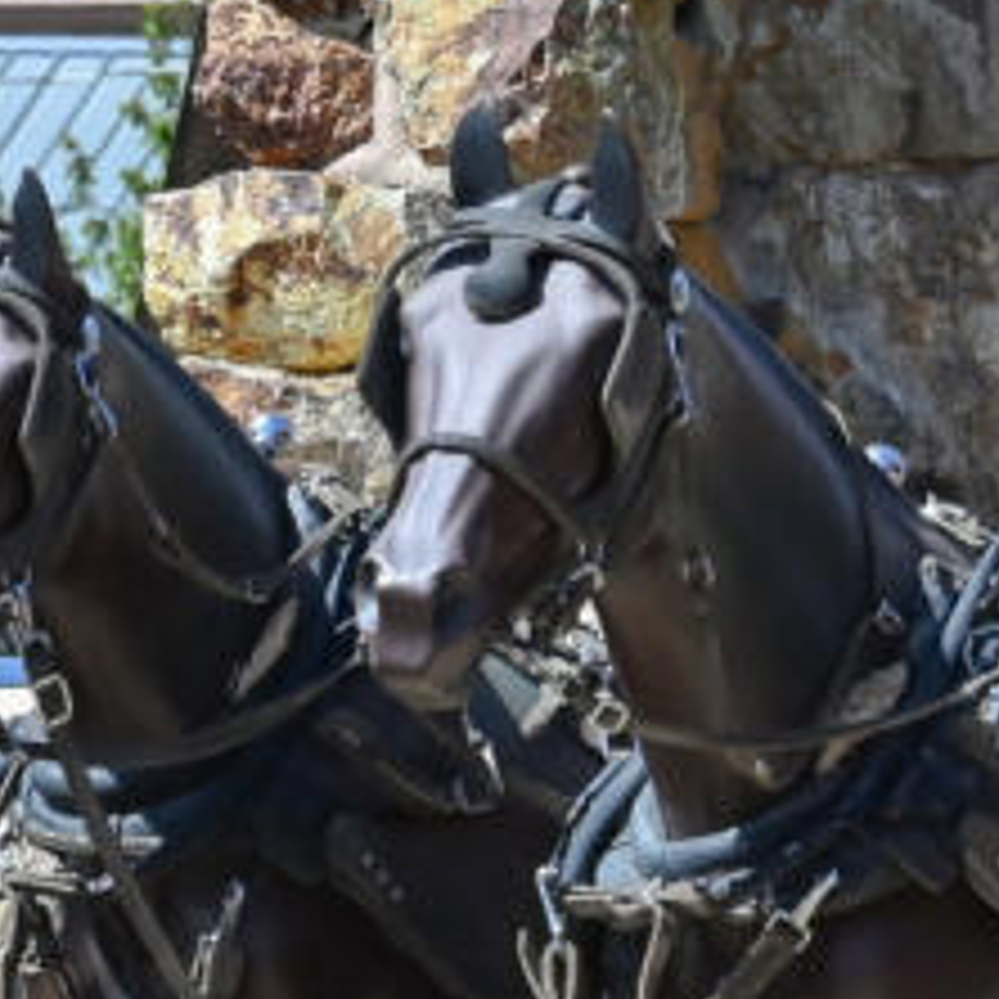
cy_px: -369
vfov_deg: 4.3
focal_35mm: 402
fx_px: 13126
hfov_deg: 4.4
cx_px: 209
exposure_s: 1/4000
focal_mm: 70
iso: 500
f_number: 4
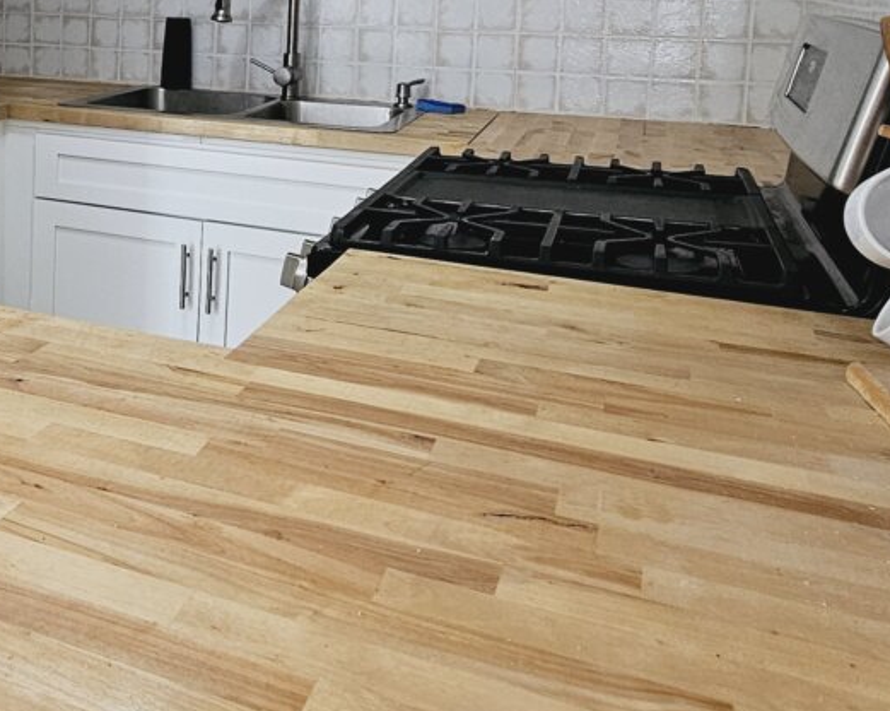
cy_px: 80
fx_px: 1027
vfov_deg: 36.0
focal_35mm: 39
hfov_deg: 41.0
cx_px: 5
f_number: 2.2
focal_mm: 2.2
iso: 80
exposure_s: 1/77
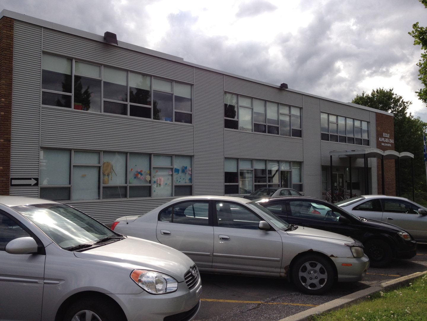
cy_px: 160
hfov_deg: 52.6
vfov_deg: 40.7
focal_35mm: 35
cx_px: 214
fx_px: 432
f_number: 2.4
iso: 64
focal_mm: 4.28
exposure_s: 1/1453
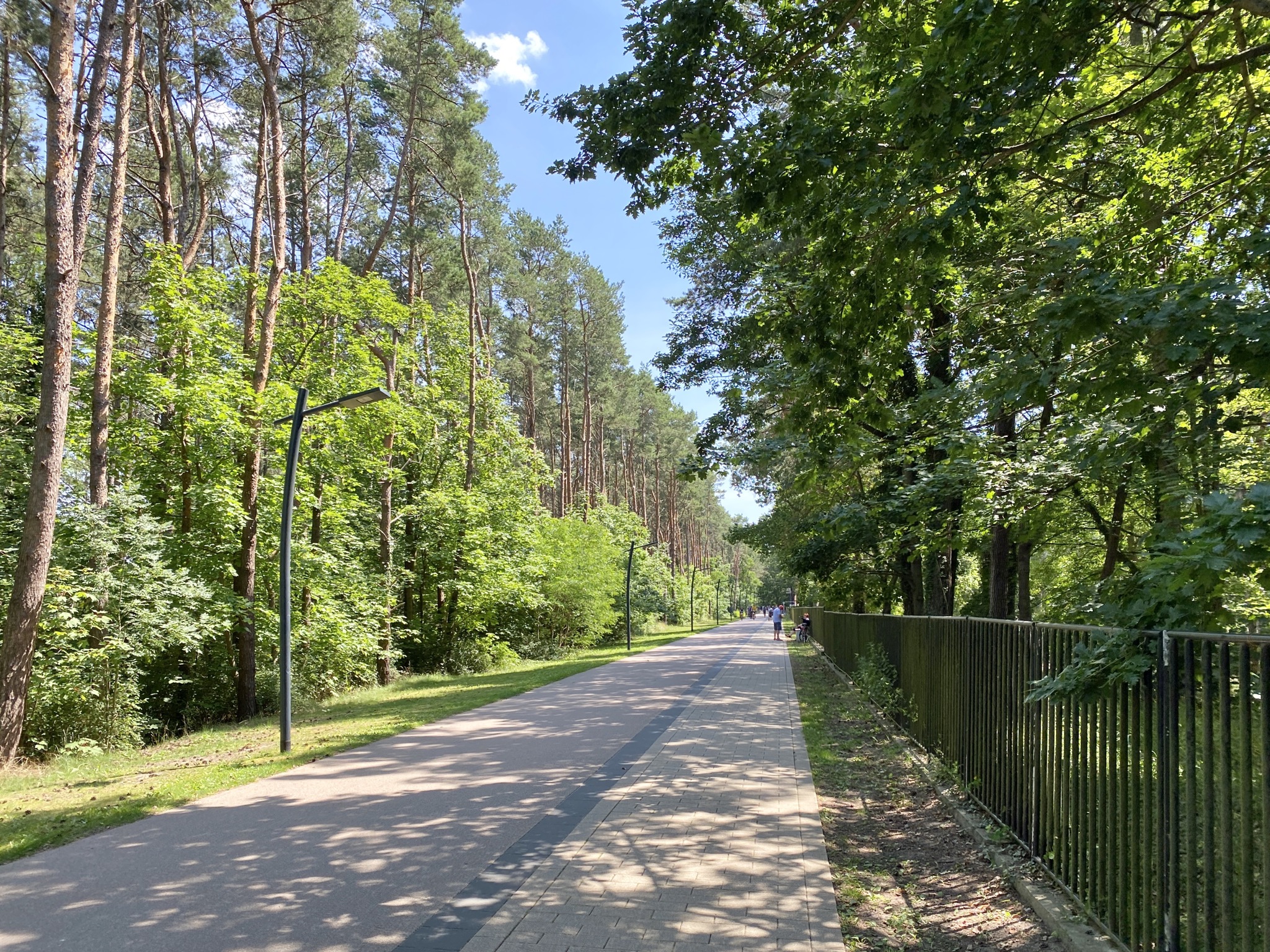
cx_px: 635
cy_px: 476
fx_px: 954
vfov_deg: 53.1
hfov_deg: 67.3
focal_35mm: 26
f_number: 1.8
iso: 32
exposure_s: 1/465
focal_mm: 4.25
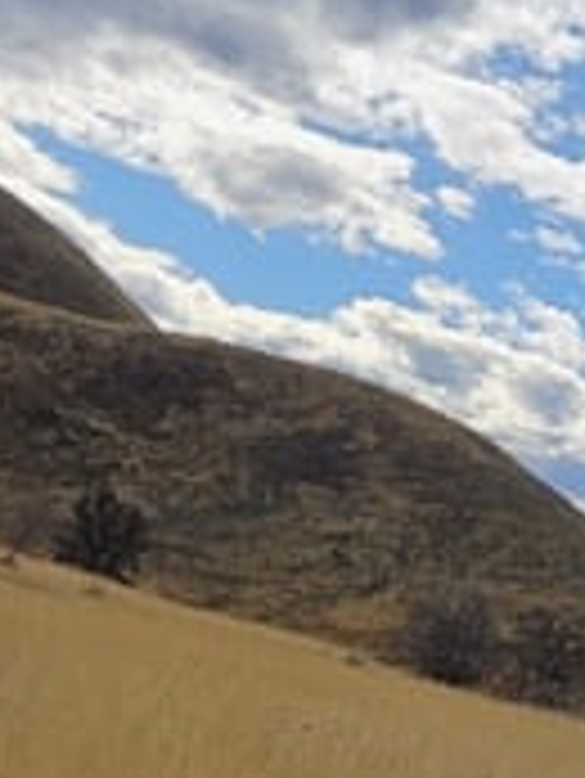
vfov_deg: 12.6
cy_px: 1594
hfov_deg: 10.0
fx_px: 3061
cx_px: 1202
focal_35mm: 136
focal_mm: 5.4
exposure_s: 1/2701
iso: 25
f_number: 1.8
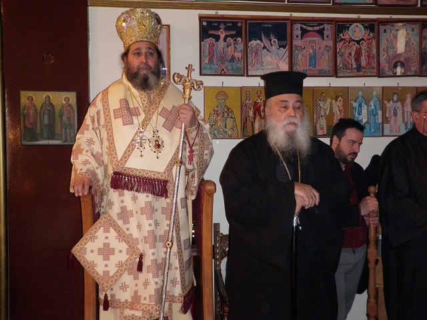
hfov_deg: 51.4
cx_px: 214
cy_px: 160
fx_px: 444
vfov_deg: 39.7
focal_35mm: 36
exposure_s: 1/40
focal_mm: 6.53
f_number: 4.1
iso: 250
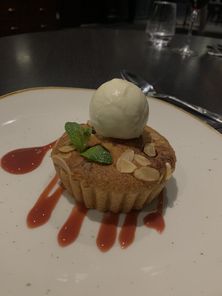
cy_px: 148
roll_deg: -7.2
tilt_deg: -35.1
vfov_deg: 67.3
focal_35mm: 26
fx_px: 222
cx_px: 111
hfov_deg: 53.1
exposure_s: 1/50
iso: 160
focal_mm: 4.25
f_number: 1.8
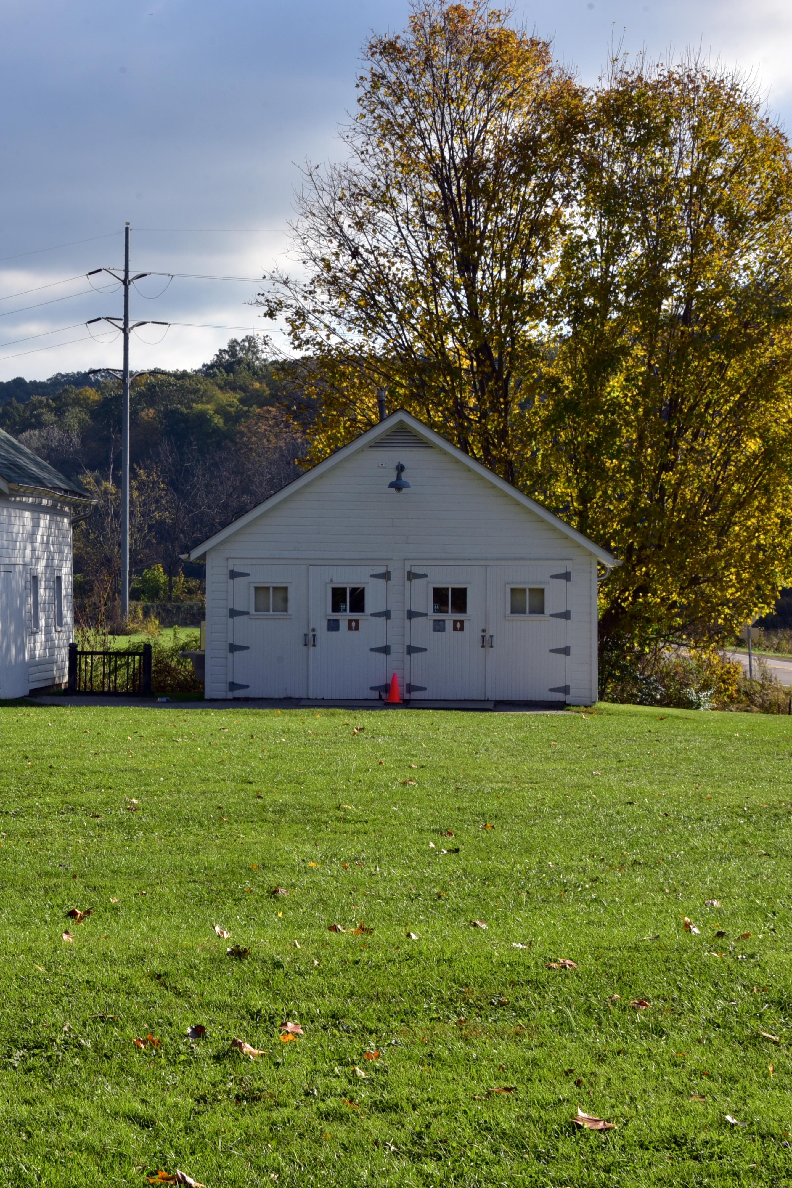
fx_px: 3068
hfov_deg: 14.7
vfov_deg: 21.9
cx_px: 207
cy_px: 594
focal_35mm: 93
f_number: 20
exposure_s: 1/60
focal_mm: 62
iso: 140
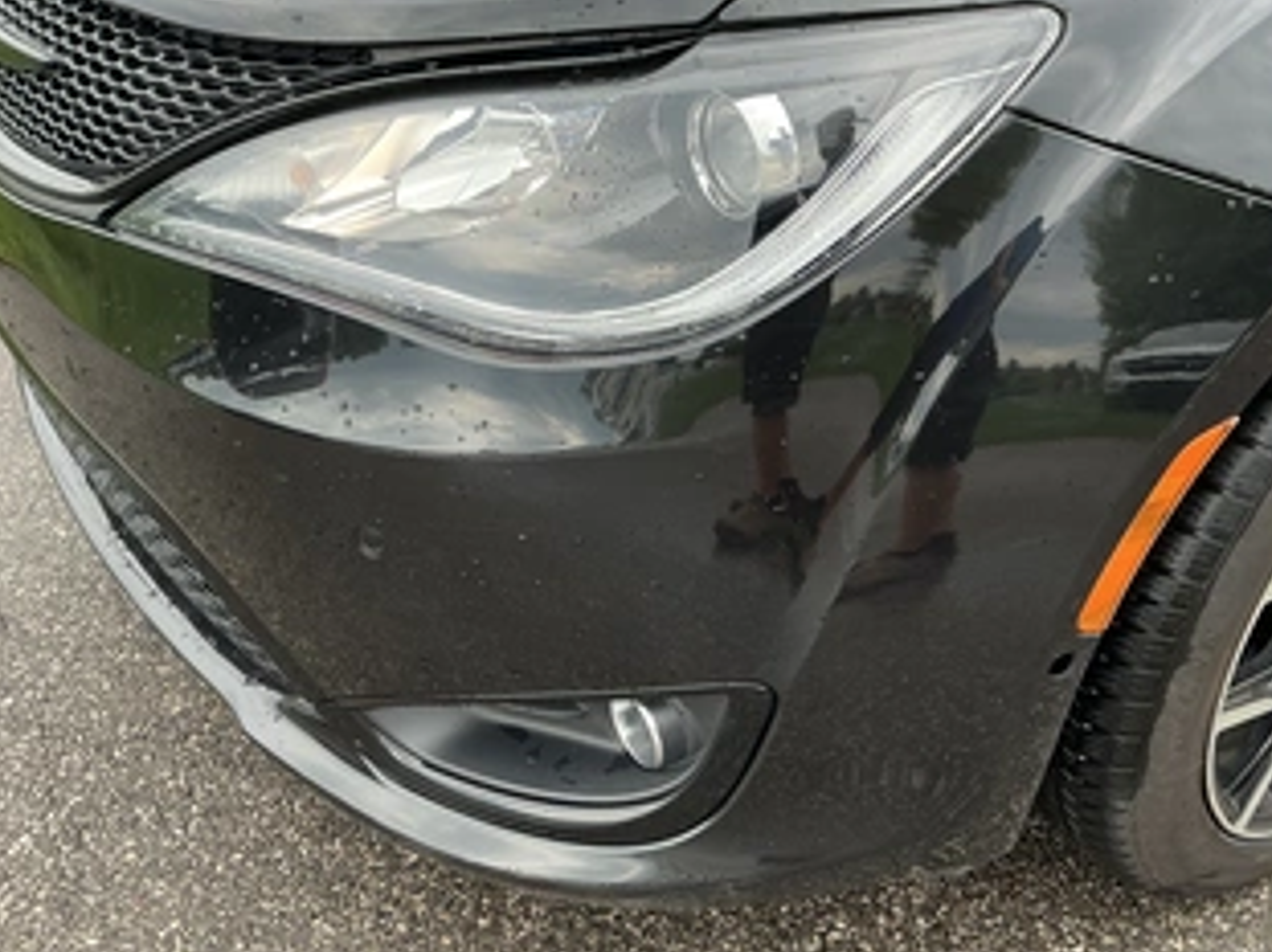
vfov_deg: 39.6
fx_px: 1322
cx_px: 777
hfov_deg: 51.0
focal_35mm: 36
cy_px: 511
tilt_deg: -37.0
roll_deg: -2.0
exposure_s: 1/234
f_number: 1.8
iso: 20
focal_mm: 3
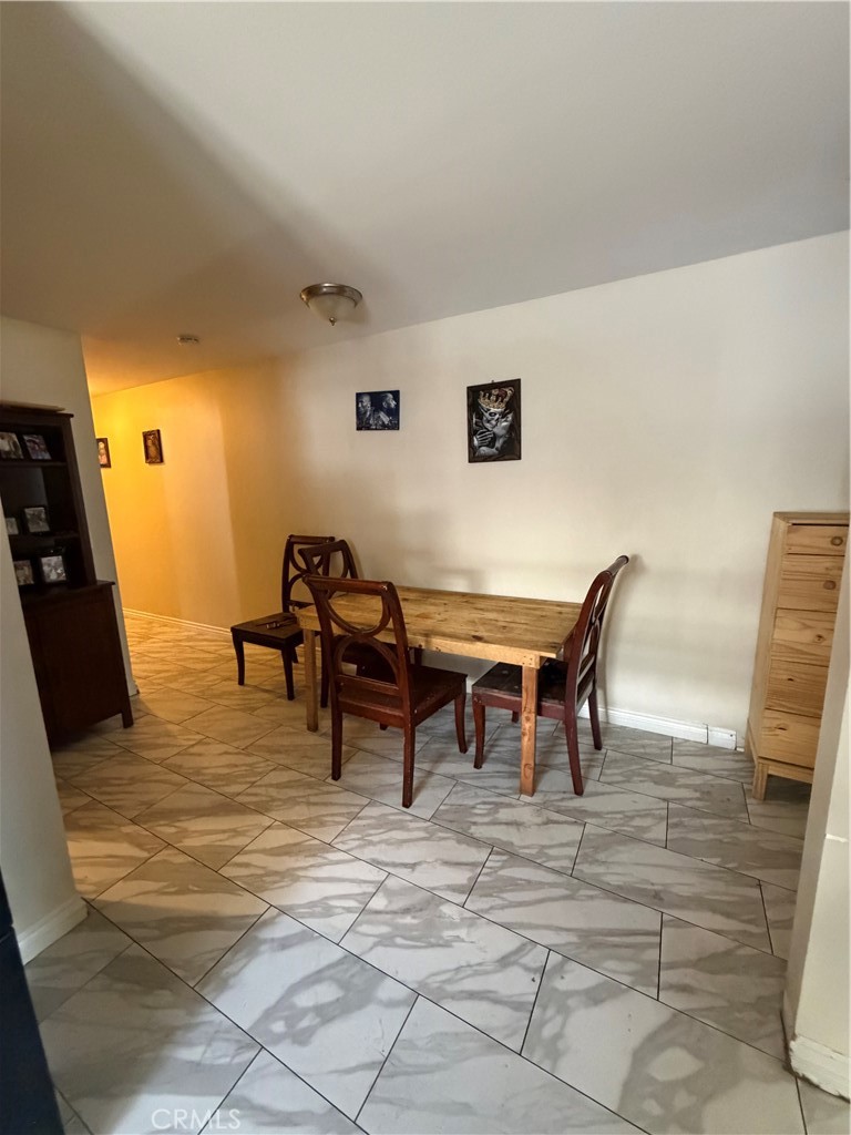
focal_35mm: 14
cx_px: 426
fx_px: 459
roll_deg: +1.2
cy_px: 568
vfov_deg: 102.1
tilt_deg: -10.1
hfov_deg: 85.7
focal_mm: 2.22
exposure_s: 1/60
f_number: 2.2
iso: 1000
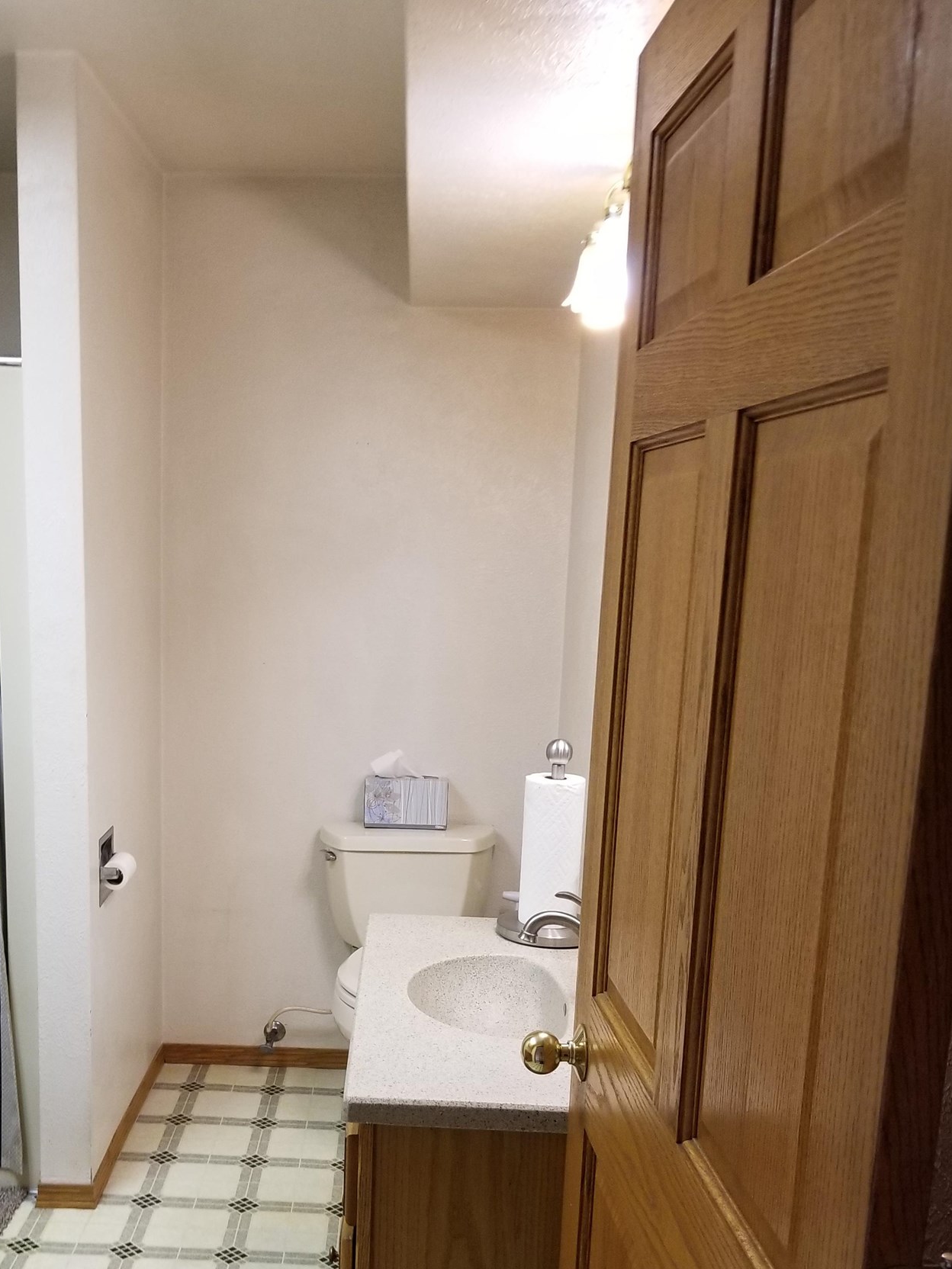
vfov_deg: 50.4
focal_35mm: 36
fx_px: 1320
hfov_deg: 39.1
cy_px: 854
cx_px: 310
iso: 160
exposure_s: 1/30
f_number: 1.7
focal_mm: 4.25
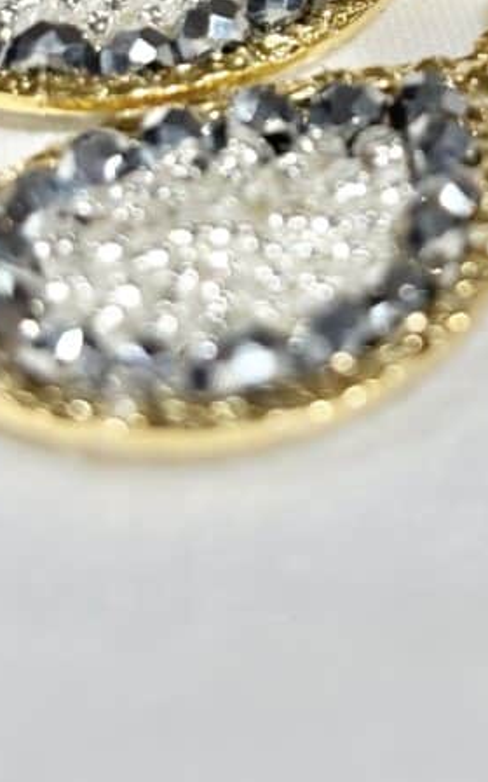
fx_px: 2681
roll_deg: +2.9
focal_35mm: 126
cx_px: 394
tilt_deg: -22.0
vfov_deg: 16.1
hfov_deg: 10.4
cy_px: -73
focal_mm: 5.96
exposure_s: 1/220
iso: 32
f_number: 1.6
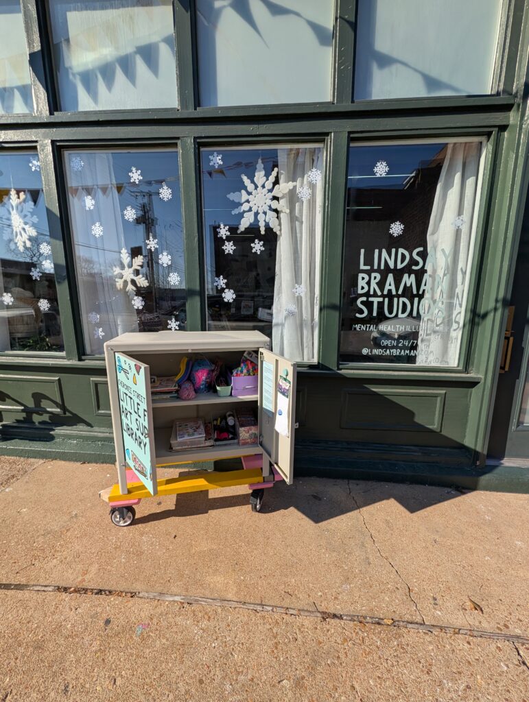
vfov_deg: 110.5
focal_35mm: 12
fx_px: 244
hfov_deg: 94.6
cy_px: 351
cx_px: 264
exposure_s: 1/4505
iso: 54
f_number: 1.7
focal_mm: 2.02
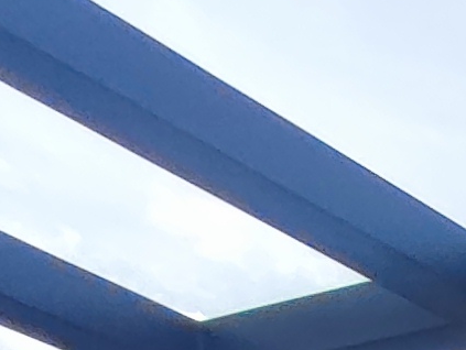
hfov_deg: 11.2
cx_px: 1330
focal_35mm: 124
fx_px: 1671
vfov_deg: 8.6
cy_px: 1234
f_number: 2.2
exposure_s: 1/1828
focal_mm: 1.65
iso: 50
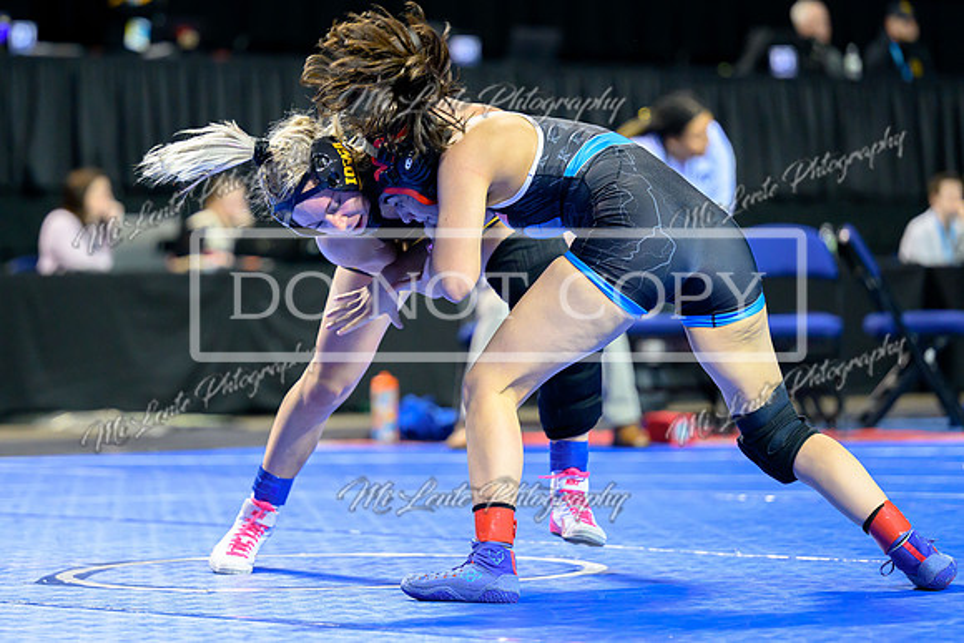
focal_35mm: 166
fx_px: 4438
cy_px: 256
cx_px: 376
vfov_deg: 8.3
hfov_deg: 12.4
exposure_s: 1/800
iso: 3200
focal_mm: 135
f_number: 2.8
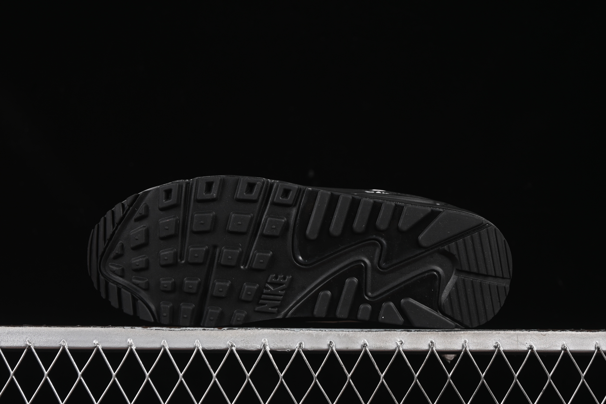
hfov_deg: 27.0
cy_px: 202
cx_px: 303
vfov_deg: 18.2
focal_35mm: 75
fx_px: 1262
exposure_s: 1/60
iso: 160
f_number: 6.3
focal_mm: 50
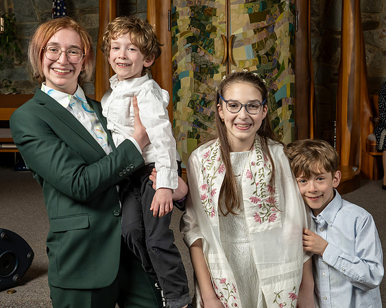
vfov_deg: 29.2
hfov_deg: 36.1
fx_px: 592
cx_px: 220
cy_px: 150
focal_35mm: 52
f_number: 8
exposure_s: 1/200
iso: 640
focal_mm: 26
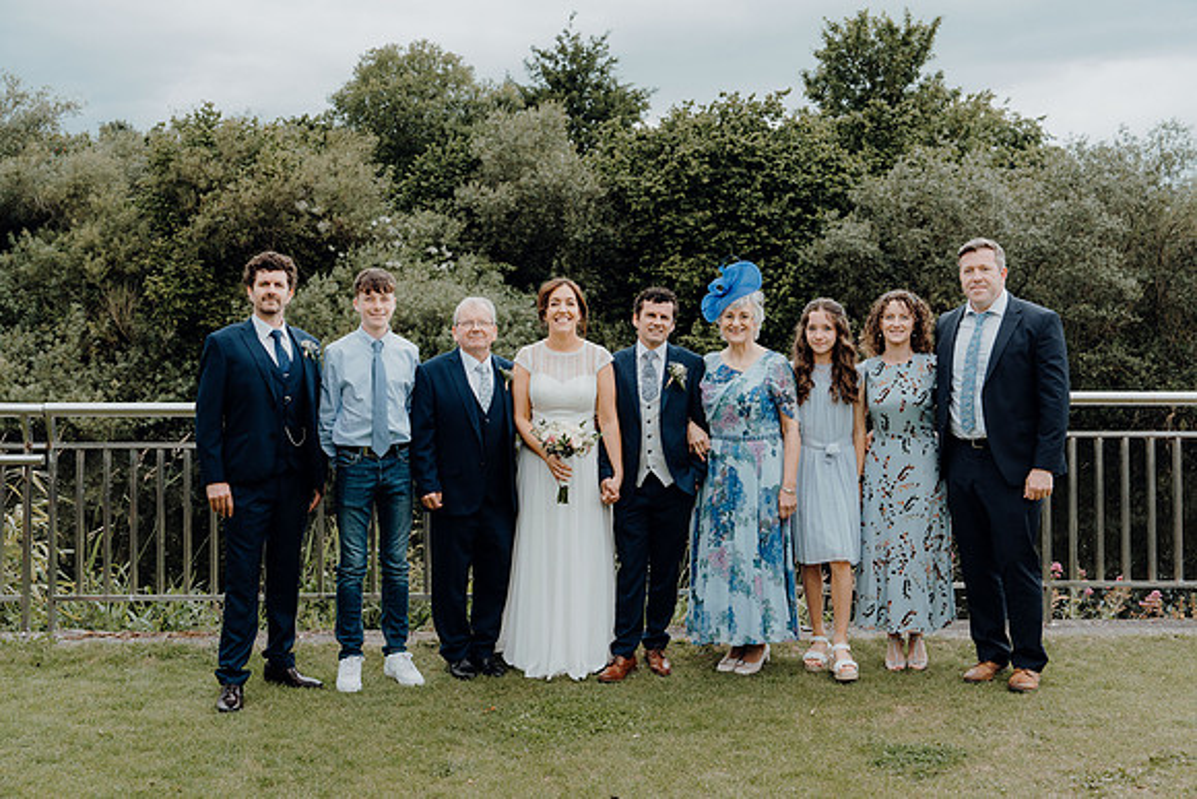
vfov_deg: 30.5
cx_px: 598
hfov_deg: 44.5
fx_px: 1463
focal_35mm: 44
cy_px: 400
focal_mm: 44
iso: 250
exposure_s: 1/250
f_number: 5.6
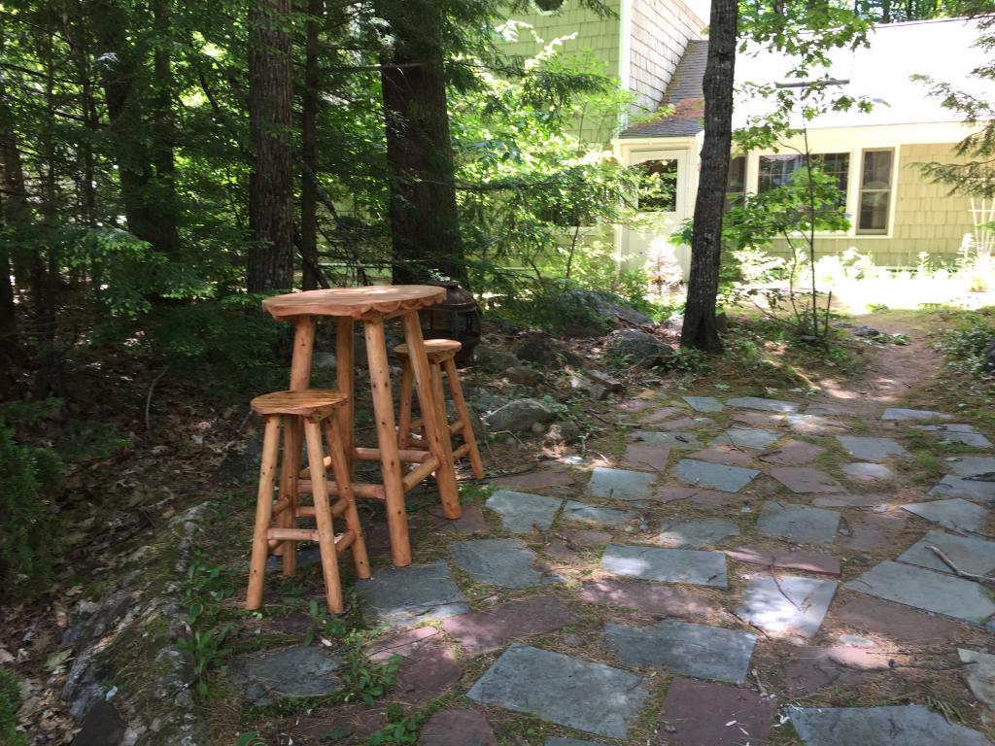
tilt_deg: -11.1
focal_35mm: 29
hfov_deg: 61.7
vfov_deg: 48.2
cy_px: 373
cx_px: 498
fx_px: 834
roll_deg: +0.6
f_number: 2.2
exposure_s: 1/60
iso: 32
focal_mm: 4.15
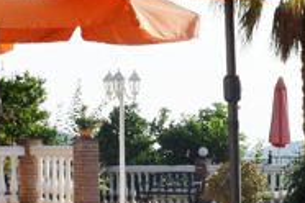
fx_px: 966
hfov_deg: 17.9
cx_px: 163
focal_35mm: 114
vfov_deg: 12.0
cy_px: 142
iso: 200
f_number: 9
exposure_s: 1/320
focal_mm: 20
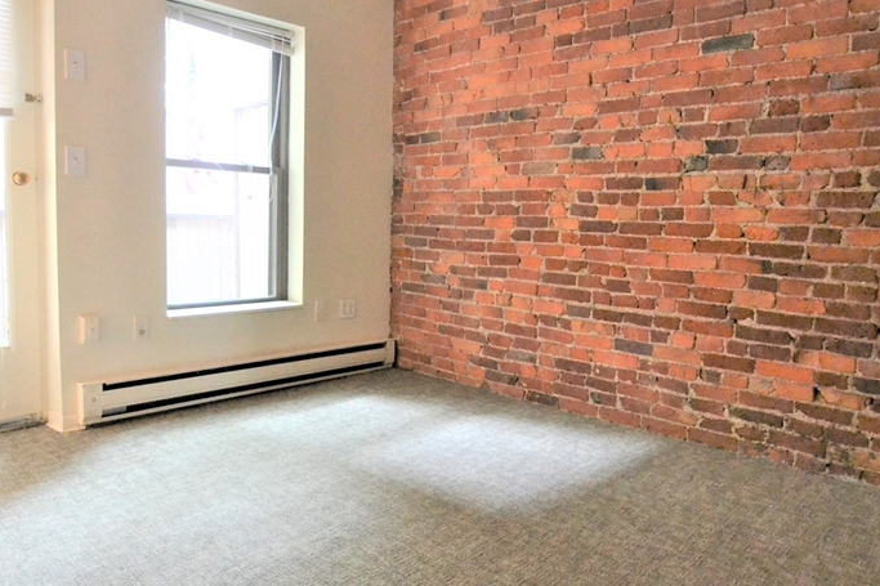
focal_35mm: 25
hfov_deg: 72.1
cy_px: 274
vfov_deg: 51.7
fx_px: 605
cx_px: 434
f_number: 2.8
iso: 3200
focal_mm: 11
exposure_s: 1/40
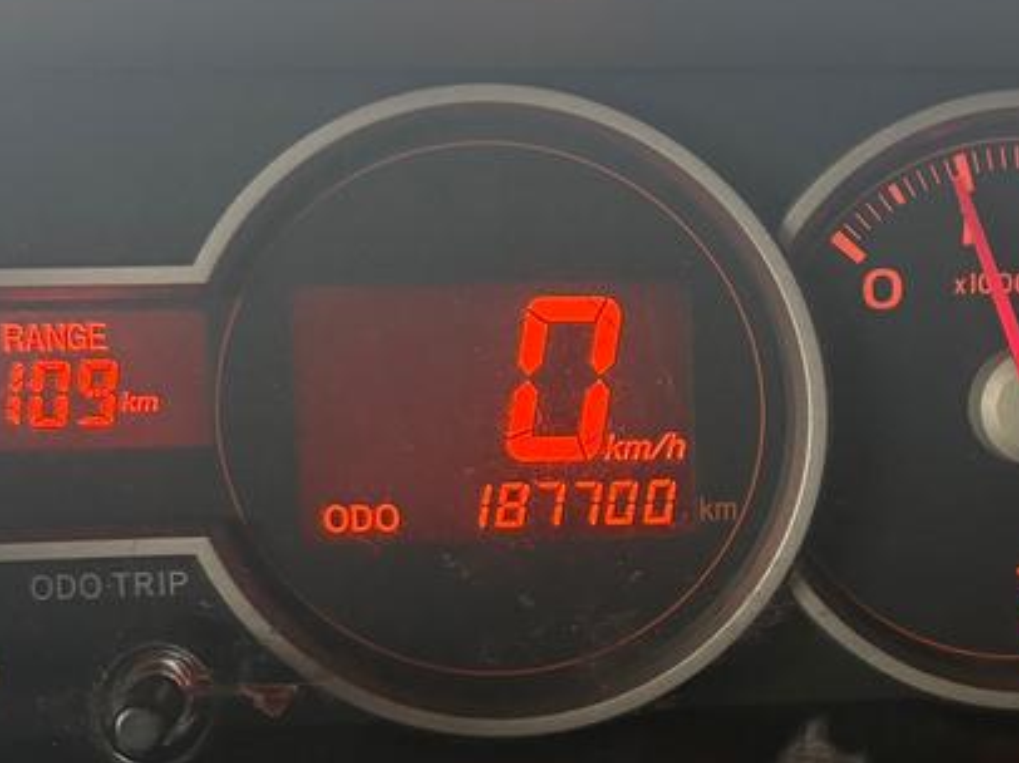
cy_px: 565
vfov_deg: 17.9
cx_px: 976
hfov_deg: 23.0
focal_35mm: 82
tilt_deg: -23.8
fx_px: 2412
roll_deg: -1.2
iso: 125
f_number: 1.6
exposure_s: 1/91
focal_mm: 5.96
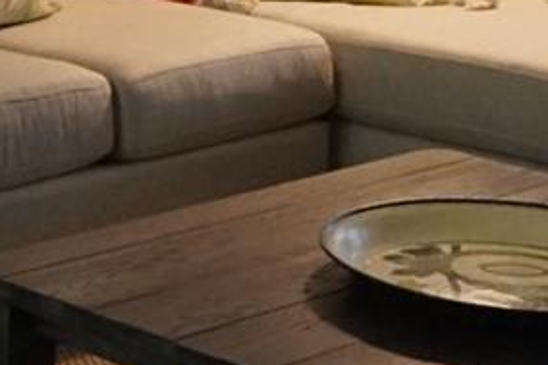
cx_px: -125
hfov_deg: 14.7
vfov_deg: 10.1
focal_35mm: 135
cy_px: 123
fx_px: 2054
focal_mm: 16
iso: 3200
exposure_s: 1/125
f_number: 3.5
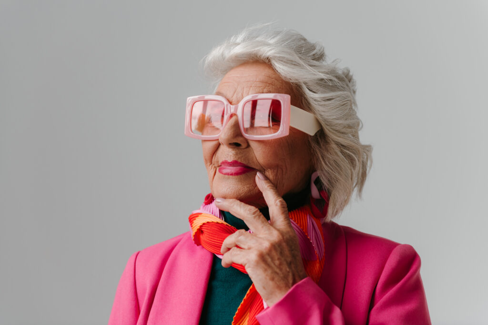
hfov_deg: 28.8
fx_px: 949
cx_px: 244
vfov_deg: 19.5
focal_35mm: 70
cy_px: 162
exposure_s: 1/200
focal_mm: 70
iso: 160
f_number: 3.5
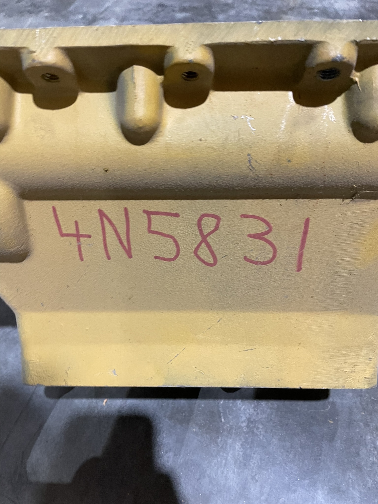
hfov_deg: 53.1
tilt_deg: -54.8
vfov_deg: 67.3
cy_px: 252
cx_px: 189
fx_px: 379
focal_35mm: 26
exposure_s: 1/60
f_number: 1.6
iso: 400
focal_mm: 4.2
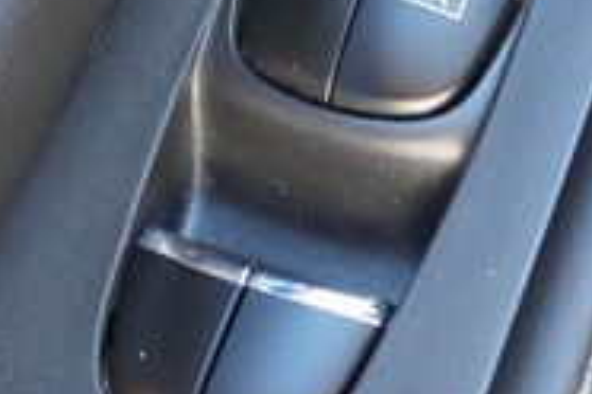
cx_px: 293
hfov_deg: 15.9
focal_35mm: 129
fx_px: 2117
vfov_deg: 10.4
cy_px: -111
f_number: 4.5
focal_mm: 25
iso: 1600
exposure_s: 1/160
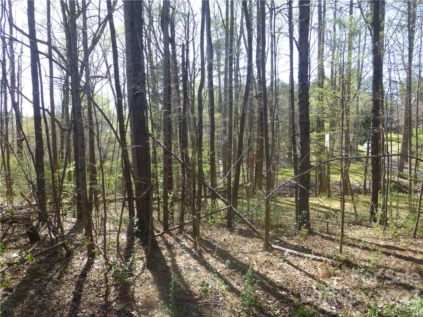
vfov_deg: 56.8
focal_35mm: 24
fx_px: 293
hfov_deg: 71.6
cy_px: 158
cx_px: 212
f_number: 4
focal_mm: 4.3
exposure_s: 1/160
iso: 100
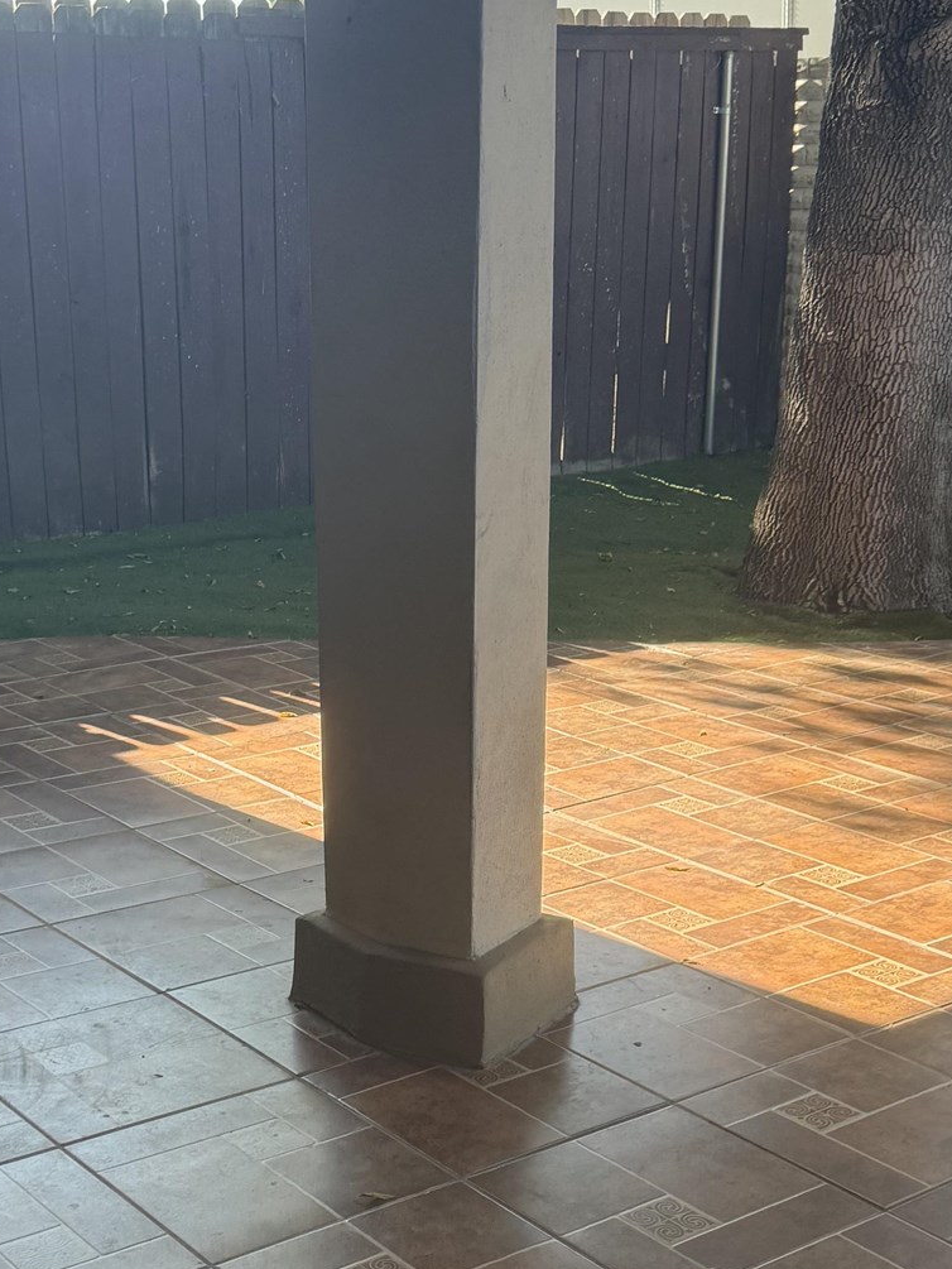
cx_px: 405
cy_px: 929
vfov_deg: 34.3
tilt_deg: -20.6
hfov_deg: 26.5
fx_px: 2016
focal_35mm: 55
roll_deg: +0.0
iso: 100
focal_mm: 6.76
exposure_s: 1/555
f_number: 1.78
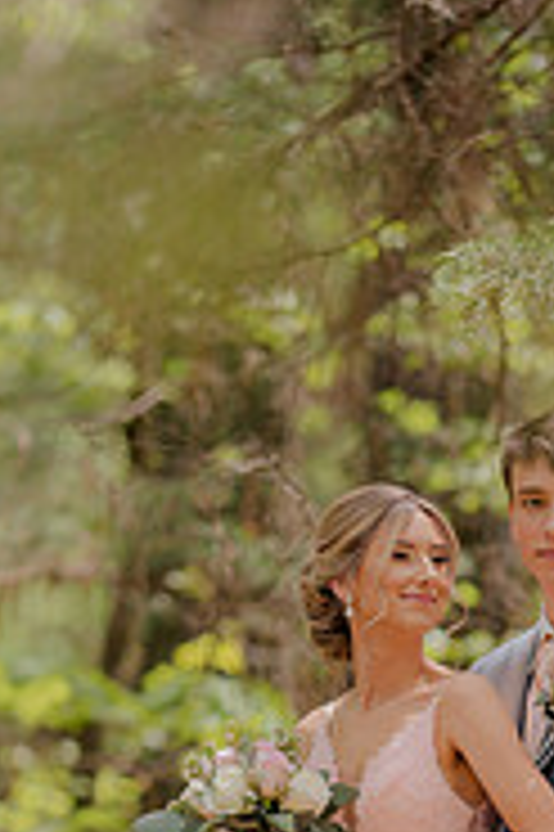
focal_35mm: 255
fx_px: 5897
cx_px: 547
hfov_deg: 5.4
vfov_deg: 8.0
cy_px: 895
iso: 125
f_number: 1.6
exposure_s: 1/400
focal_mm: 105
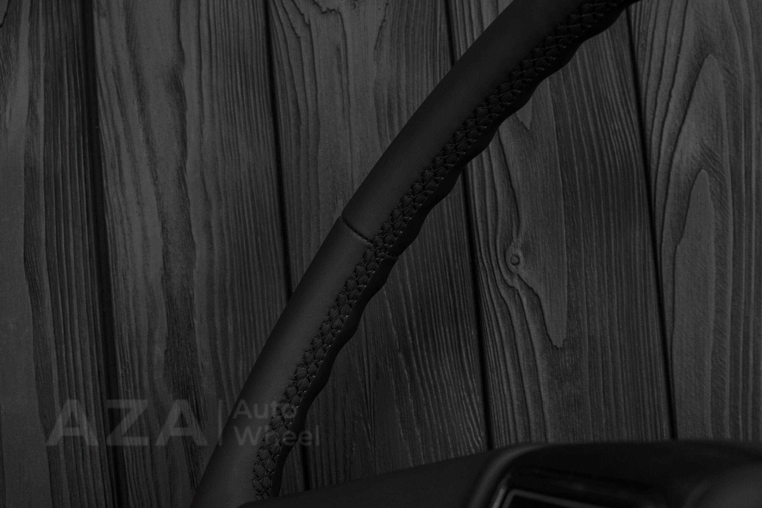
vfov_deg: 25.8
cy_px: 254
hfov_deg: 37.8
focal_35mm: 52
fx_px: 1111
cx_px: 381
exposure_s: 1/100
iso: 500
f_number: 6.3
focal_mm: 35
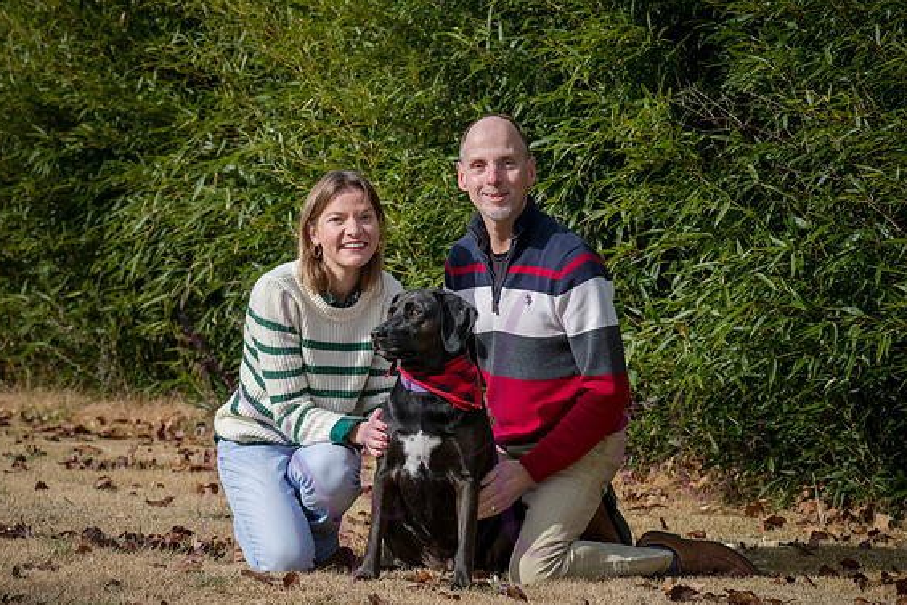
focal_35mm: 115
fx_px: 2898
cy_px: 304
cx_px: 448
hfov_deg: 17.8
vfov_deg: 11.9
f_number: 8
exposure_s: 1/1000
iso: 400
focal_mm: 112
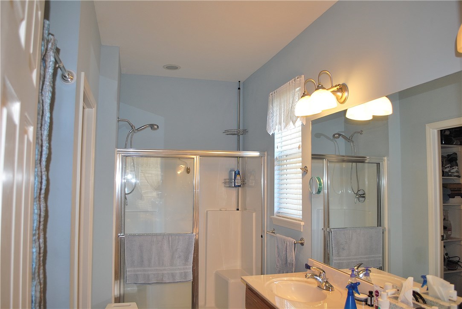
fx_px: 347
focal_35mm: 27
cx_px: 231
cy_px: 154
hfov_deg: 67.3
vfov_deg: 48.0
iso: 200
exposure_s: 1/20
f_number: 3.5
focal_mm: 18
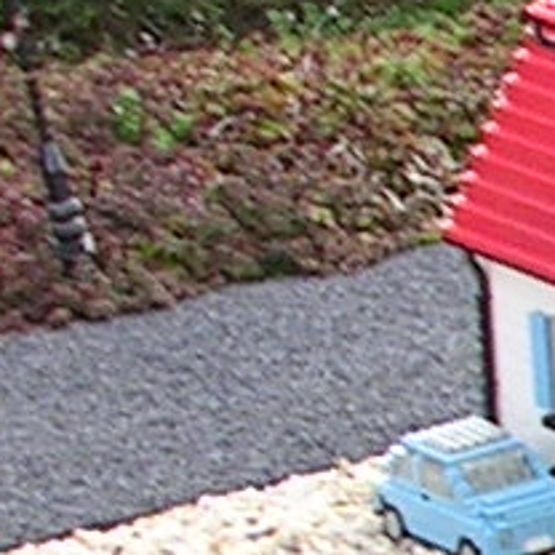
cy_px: 1094
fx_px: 7727
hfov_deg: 3.8
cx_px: 2311
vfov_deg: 4.1
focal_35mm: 426
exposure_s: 1/271
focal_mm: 7.5
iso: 50
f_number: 3.1
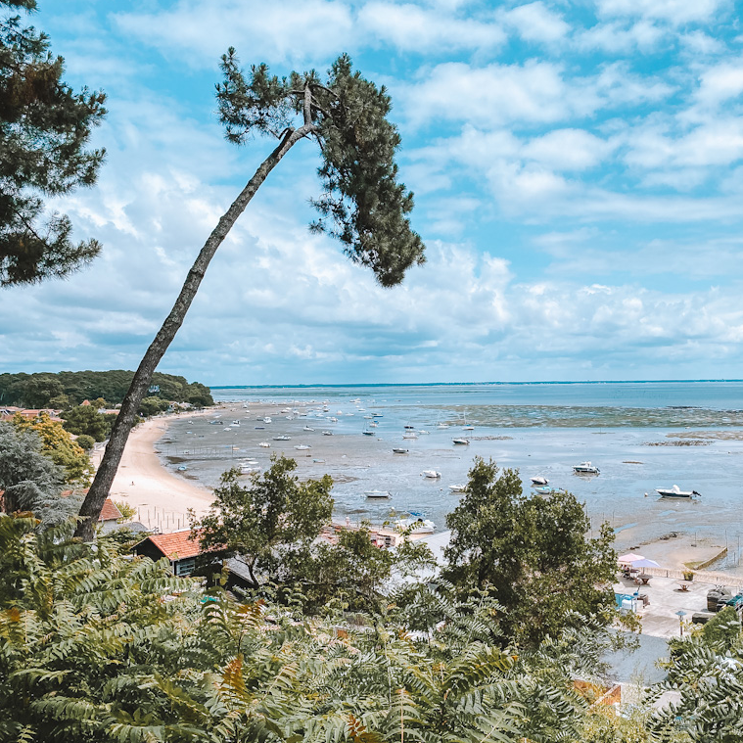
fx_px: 753
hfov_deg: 51.9
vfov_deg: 52.5
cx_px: 474
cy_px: 371
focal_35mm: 31
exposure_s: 1/5000
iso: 32
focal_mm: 4.25
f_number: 1.8
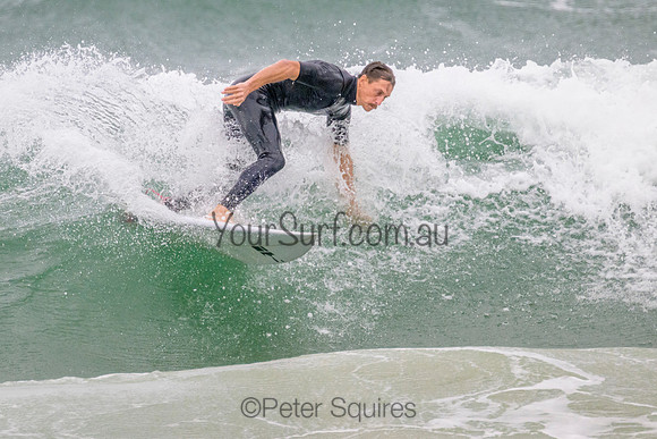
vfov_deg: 1.3
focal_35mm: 1087
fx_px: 19849
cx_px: 272
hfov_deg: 1.9
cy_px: 186
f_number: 11
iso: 2500
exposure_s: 1/2000
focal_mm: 800
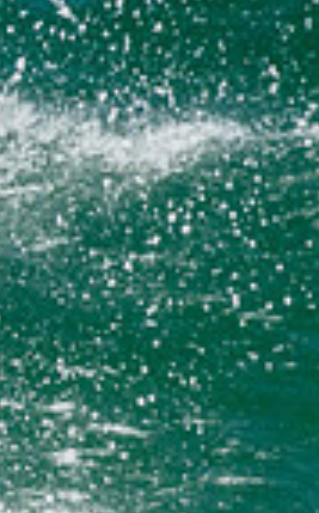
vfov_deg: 0.5
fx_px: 63538
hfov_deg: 0.3
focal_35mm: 4554
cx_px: -546
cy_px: 218
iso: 1000
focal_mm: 800
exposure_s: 1/2000
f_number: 11
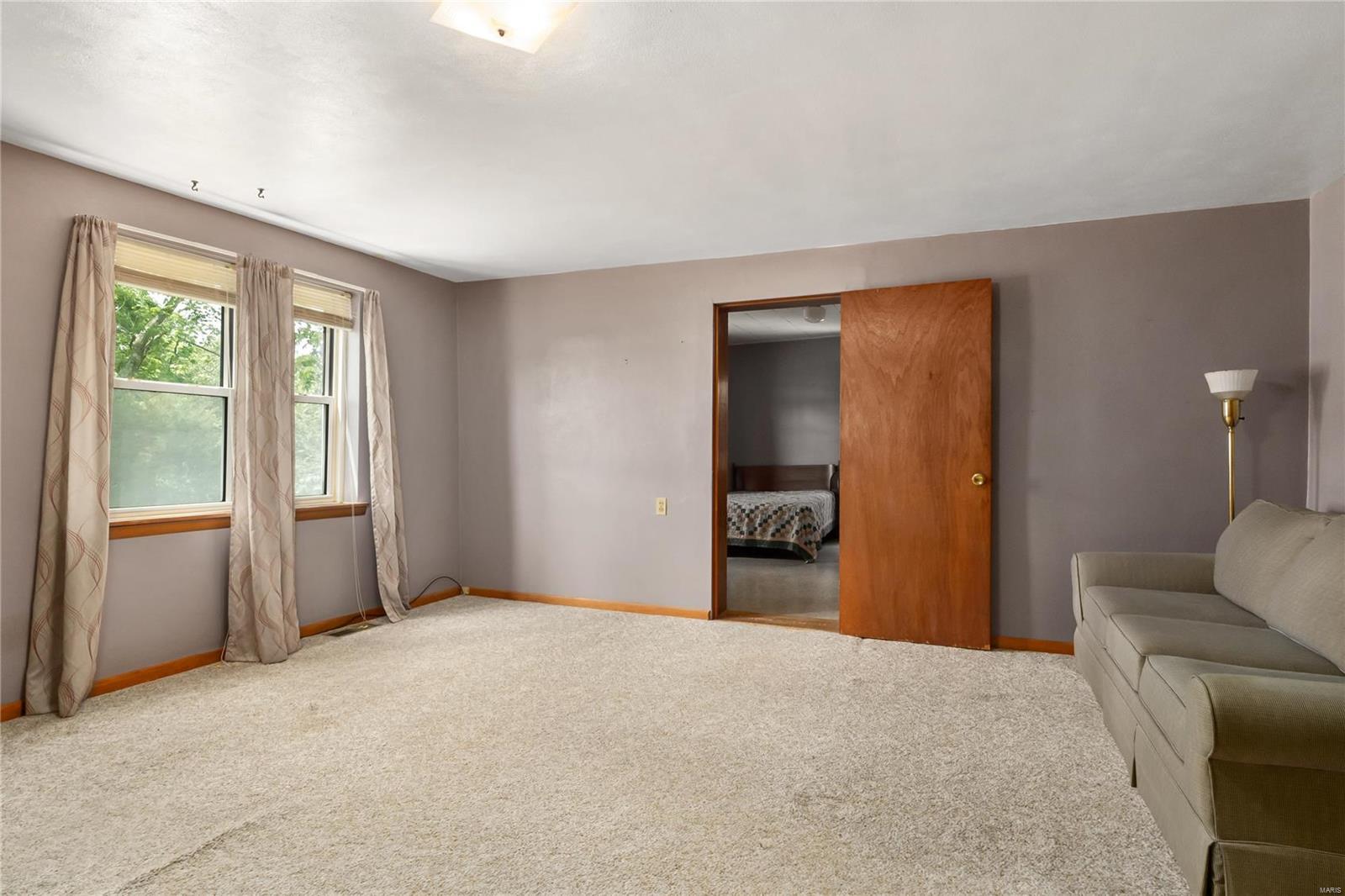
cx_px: 672
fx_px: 672
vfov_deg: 67.4
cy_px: 448
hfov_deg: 90.0
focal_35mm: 18
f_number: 8
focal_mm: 9
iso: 400
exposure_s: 1/4
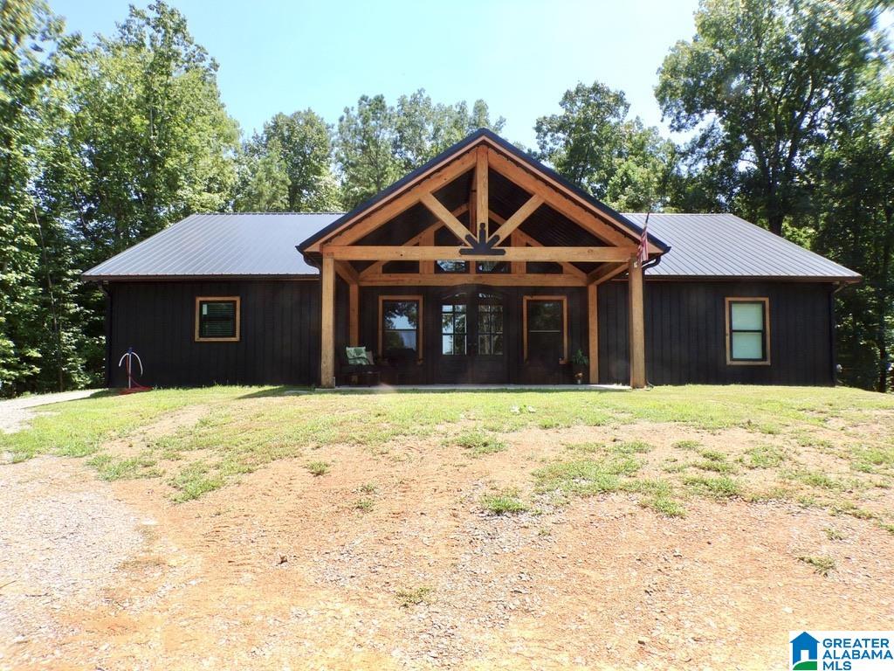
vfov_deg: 56.8
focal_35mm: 24
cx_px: 447
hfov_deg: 71.6
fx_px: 620
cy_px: 336
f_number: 5.8
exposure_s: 1/150
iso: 80
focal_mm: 4.3
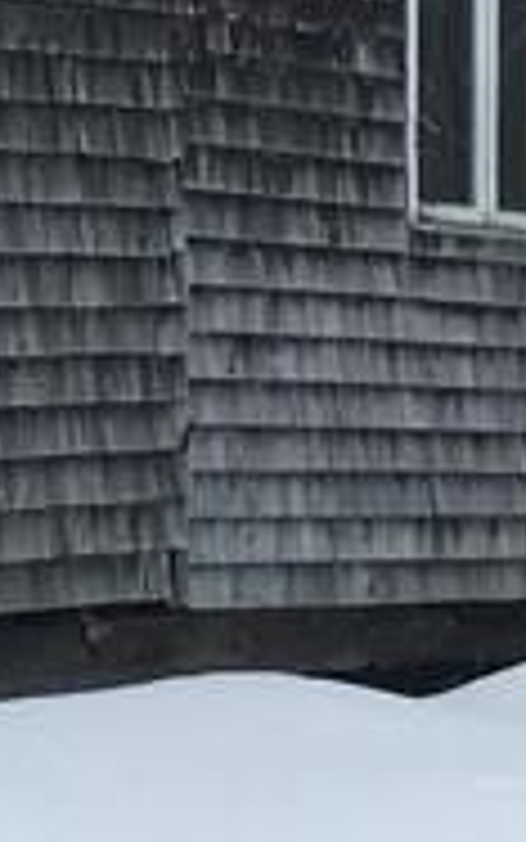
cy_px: -97
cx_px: -353
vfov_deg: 12.2
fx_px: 3850
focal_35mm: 168
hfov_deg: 7.6
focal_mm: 4.15
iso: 25
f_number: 2.2
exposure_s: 1/466
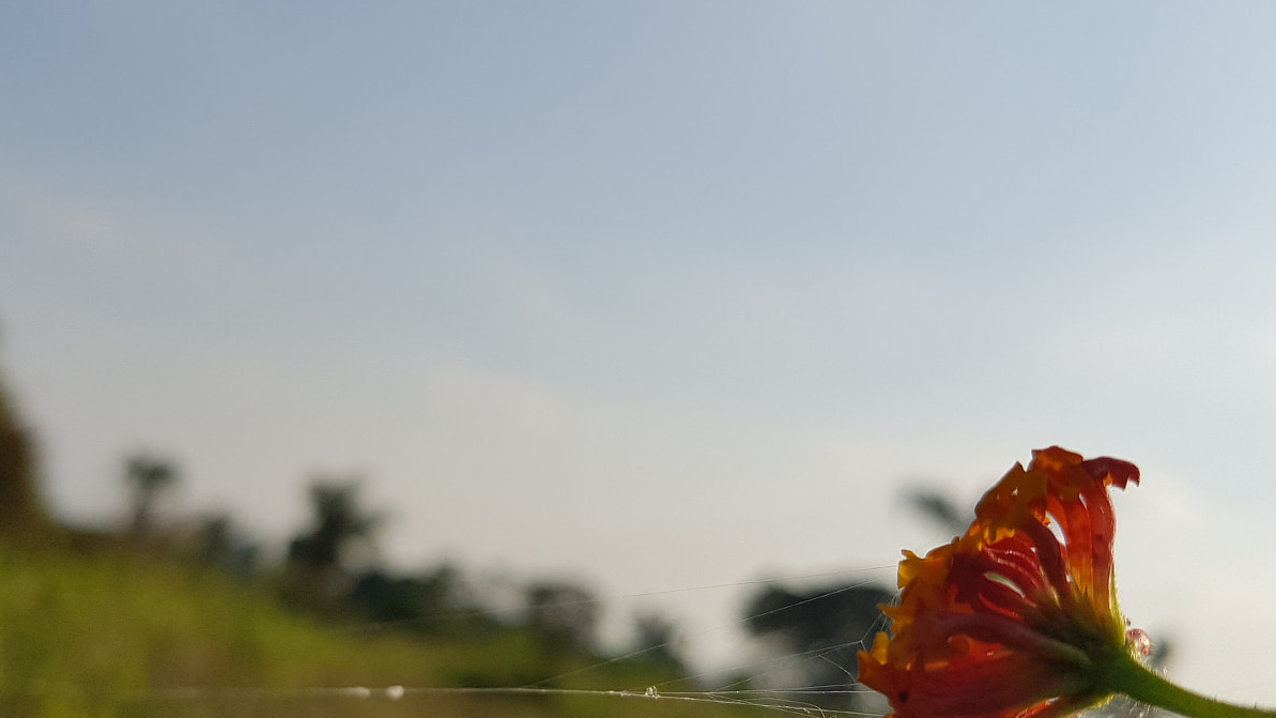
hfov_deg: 52.5
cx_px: 524
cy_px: 591
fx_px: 1286
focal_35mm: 38
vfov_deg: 30.3
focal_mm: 4.2
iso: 40
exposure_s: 1/3776
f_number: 1.7
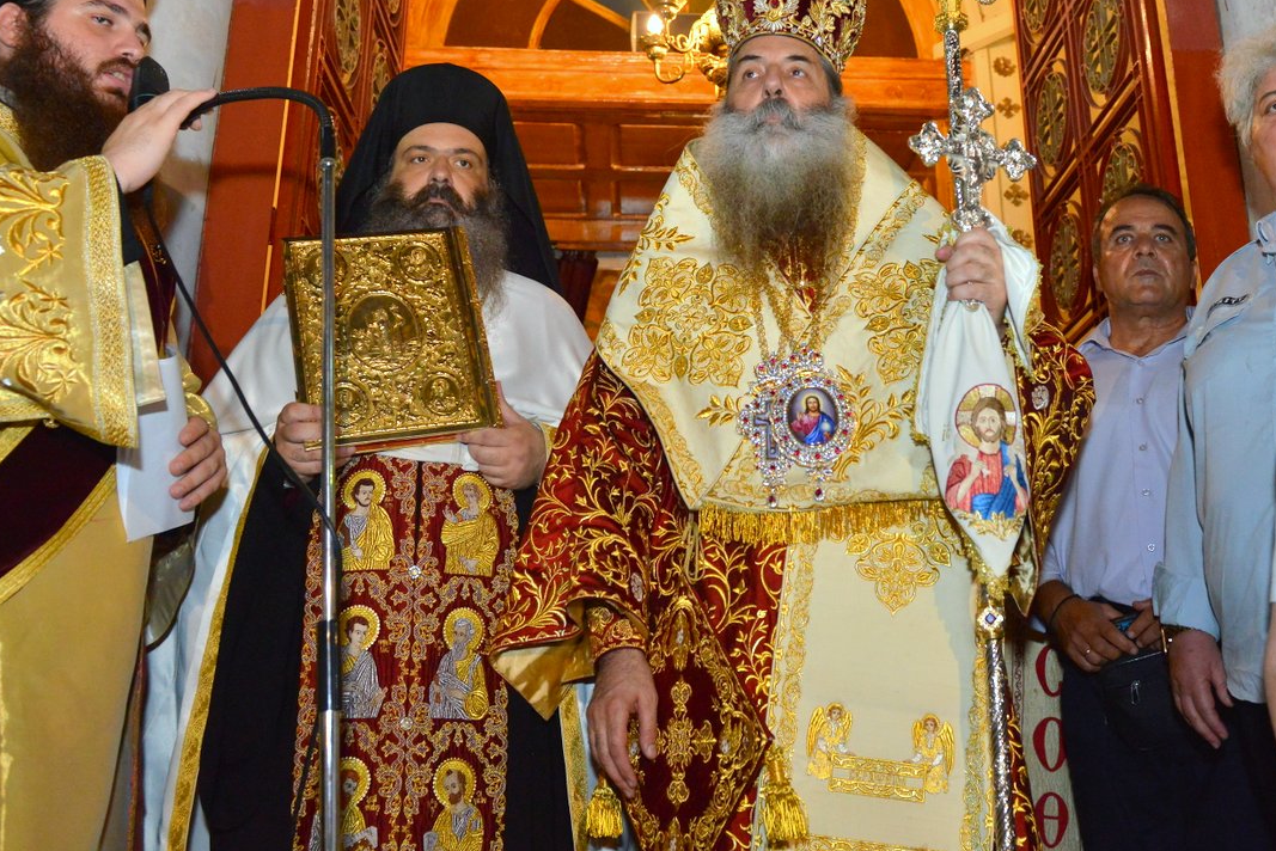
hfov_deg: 49.3
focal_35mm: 39
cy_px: 286
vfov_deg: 33.9
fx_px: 1383
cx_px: 756
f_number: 4
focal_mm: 26
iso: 1600
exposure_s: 1/160
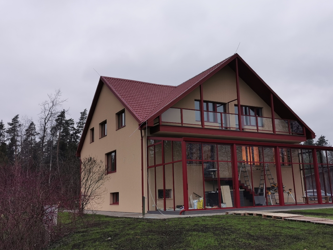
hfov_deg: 50.1
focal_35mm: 37
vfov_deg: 38.7
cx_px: 171
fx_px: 356
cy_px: 128
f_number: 1.6
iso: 50
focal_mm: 5.56
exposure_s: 1/129
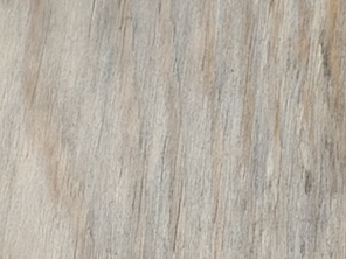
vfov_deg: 4.8
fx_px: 3079
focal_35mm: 308
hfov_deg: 6.3
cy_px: -55
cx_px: 686
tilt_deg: -53.7
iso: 100
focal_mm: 6.93
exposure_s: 1/67
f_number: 1.8
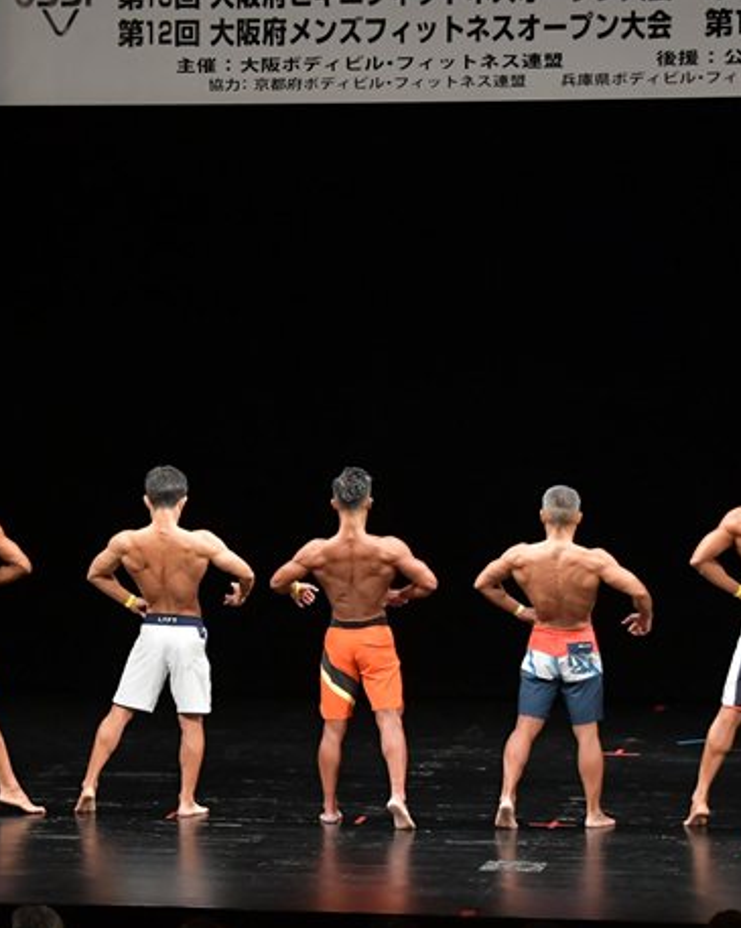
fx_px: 4720
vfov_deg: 11.2
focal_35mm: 172
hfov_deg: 9.0
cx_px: 119
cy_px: 473
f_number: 5.6
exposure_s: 1/400
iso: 3200
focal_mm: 72
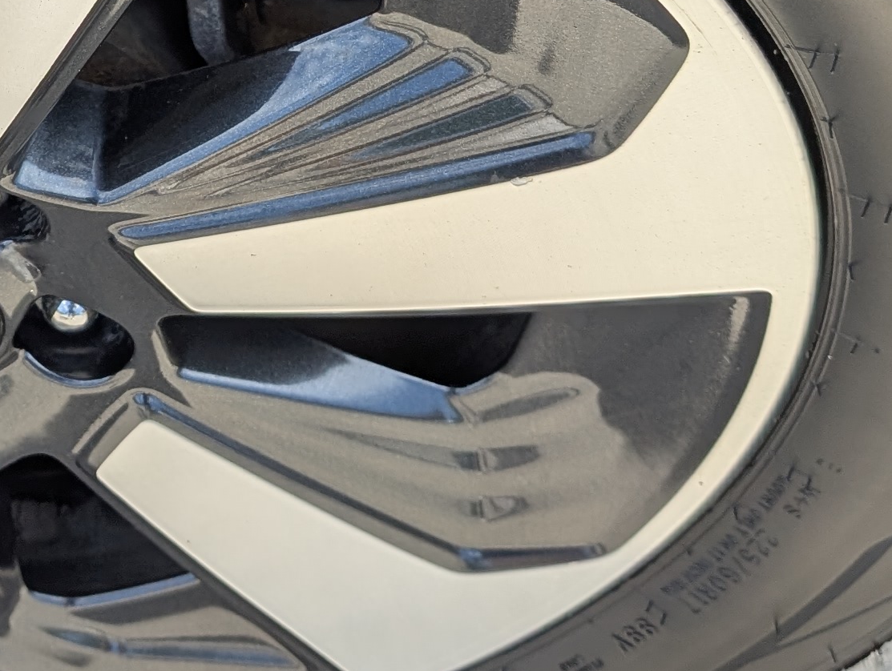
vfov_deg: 16.0
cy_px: -178
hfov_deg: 21.2
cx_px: -71
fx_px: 2271
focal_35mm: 88
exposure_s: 1/456
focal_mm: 6.9
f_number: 1.68
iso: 21
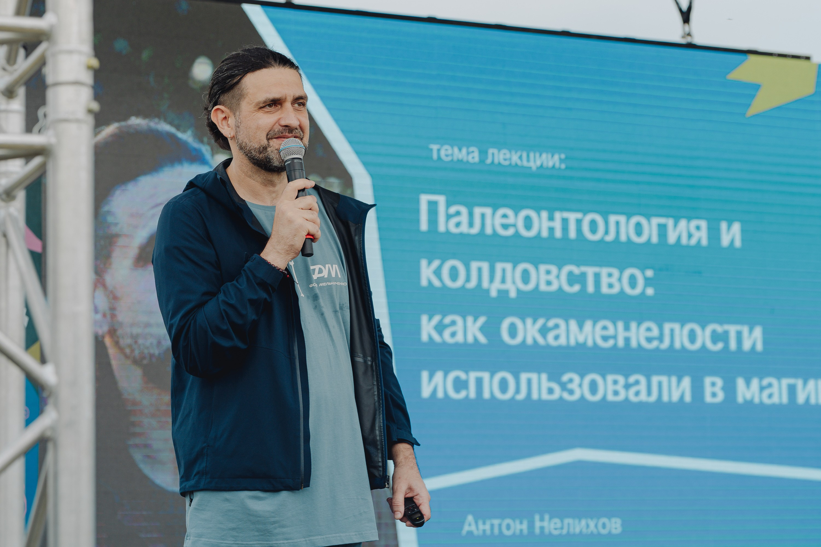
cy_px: 235
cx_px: 374
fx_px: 1875
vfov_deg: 16.6
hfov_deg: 24.7
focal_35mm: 82
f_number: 4
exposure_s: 1/200
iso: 50
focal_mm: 70
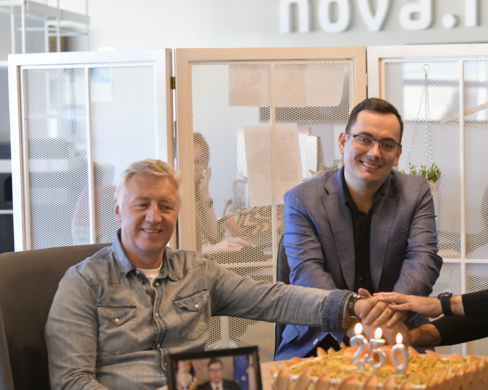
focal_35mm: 99
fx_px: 1430
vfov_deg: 15.5
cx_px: 354
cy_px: 220
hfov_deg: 19.3
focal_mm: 70
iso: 2500
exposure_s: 1/200
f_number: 3.5
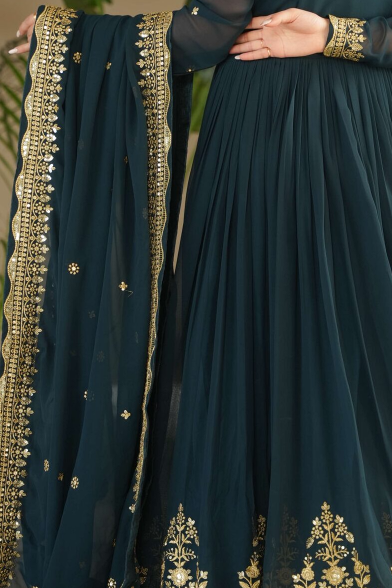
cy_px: 170
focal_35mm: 137
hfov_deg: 10.0
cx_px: 282
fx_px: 2237
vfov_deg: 14.9
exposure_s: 1/200
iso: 400
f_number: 3.2
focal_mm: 62.9
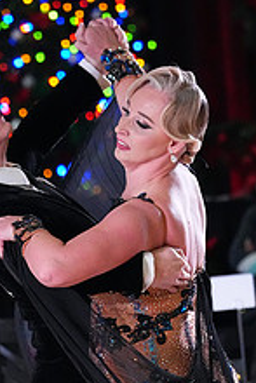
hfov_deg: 2.6
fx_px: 5612
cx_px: 140
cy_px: 458
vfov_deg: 3.9
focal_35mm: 527
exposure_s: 1/400
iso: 10000
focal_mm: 200
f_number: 5
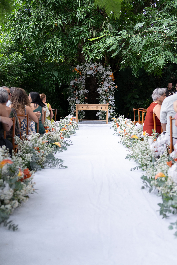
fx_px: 258
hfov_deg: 37.9
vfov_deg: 54.4
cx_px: 88
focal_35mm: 35
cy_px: 132
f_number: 2.2
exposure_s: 1/1600
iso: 1000
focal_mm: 35
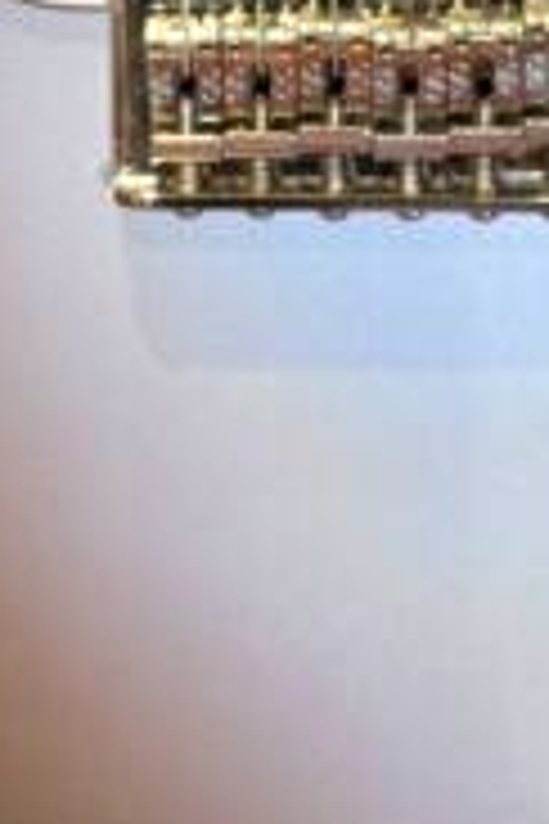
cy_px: -693
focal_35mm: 218
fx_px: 4986
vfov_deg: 9.0
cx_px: 364
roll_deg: +1.1
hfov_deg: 6.3
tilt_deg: -25.6
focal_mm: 6.76
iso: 200
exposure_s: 1/60
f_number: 1.78
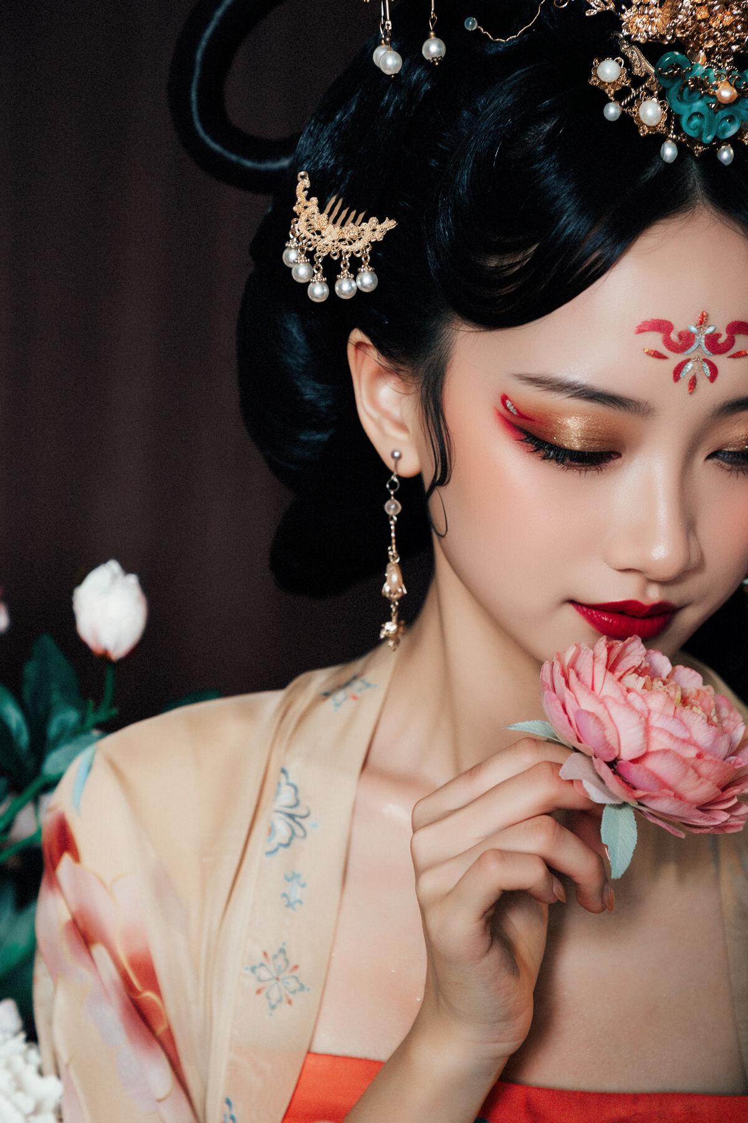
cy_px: 562
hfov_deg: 13.0
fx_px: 3272
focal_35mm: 105
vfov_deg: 19.5
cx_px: 374
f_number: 6.3
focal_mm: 105
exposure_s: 1/160
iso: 100
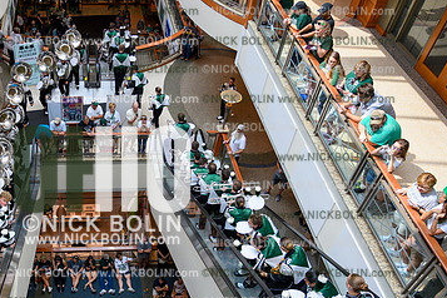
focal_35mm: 39
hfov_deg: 47.3
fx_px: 484
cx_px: 101
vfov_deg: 34.0
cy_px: 185
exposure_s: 1/800
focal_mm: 24
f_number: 4
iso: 800
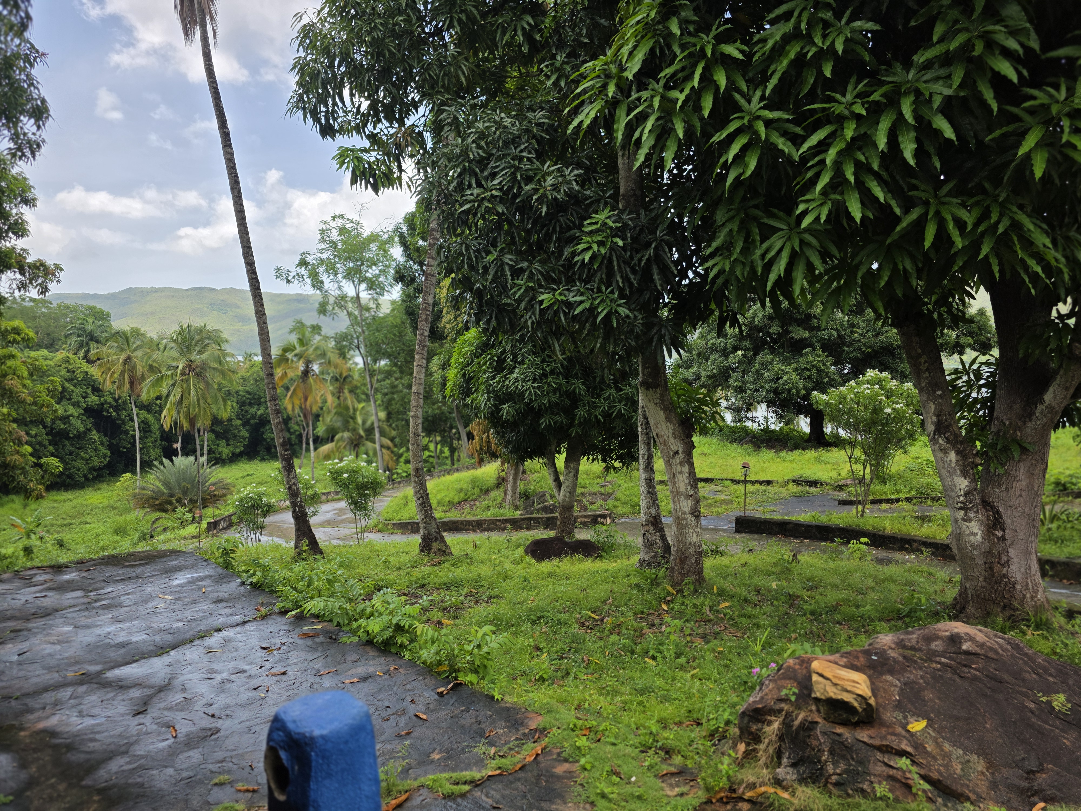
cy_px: 406
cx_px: 540
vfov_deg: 58.9
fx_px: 718
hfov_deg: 73.9
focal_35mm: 23
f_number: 1.7
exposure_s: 1/2302
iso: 80
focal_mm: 6.3
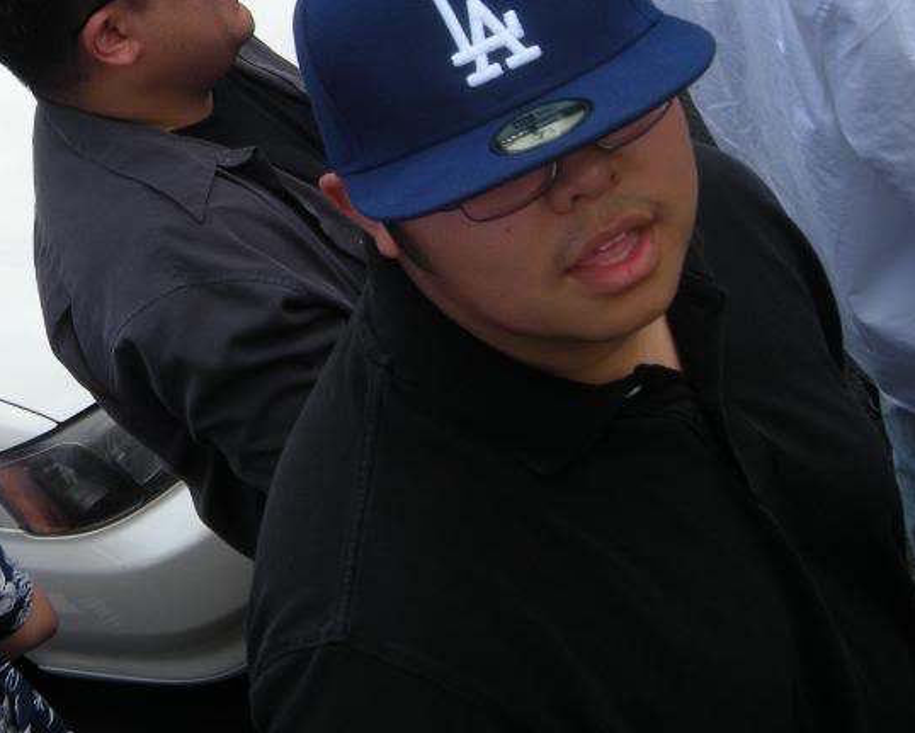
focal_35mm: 65
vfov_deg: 23.0
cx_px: 187
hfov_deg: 28.5
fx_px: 1761
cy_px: 107
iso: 64
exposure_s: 1/433
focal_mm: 5.9
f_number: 3.8
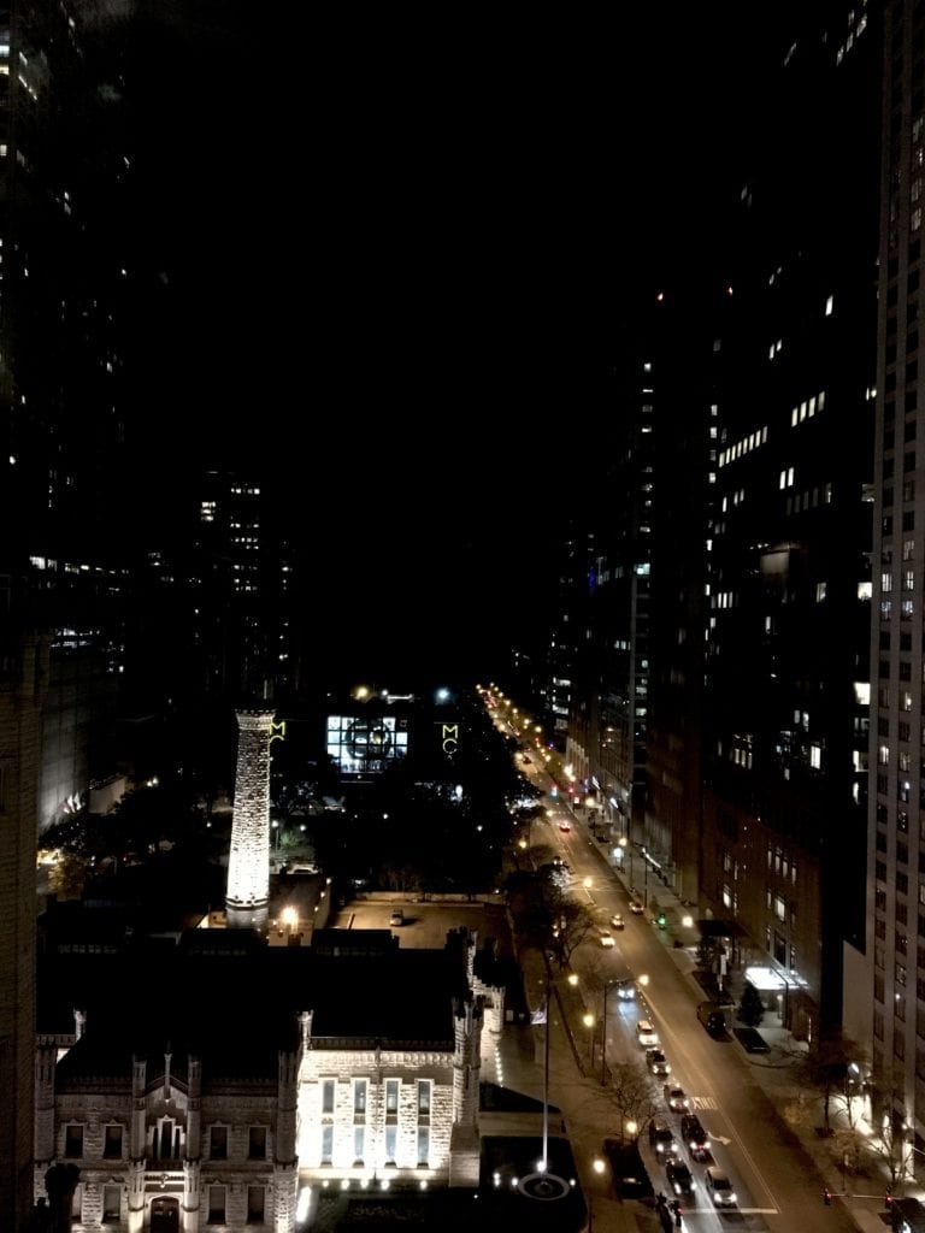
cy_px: 616
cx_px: 462
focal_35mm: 29
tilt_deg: +0.3
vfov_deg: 61.7
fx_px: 1033
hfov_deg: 48.2
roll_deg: -1.1
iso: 800
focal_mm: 4.15
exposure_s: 1/15
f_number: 2.2
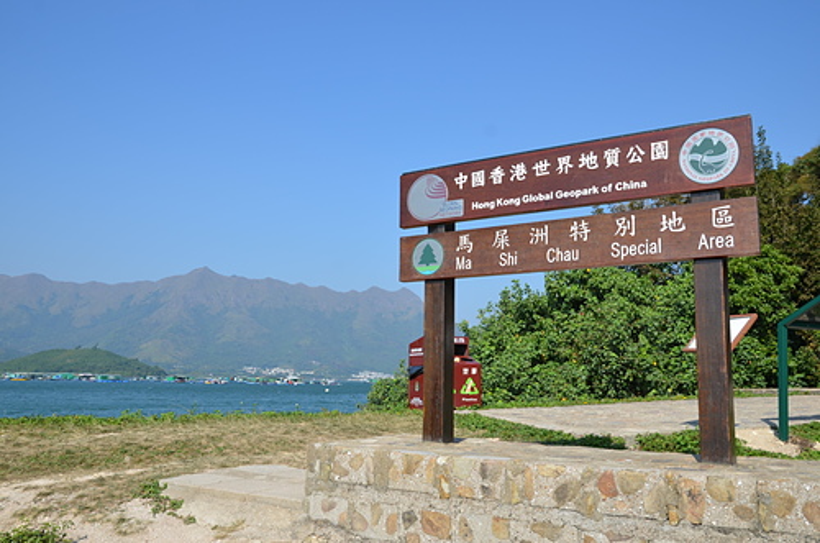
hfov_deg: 57.3
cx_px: 410
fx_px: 750
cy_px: 272
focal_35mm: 33
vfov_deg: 39.8
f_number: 8
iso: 100
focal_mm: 22
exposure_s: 1/250
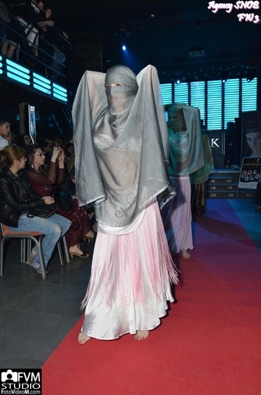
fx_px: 295
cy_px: 198
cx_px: 130
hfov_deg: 47.7
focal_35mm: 27
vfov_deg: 67.5
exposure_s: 1/60
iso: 1250
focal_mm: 18
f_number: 8
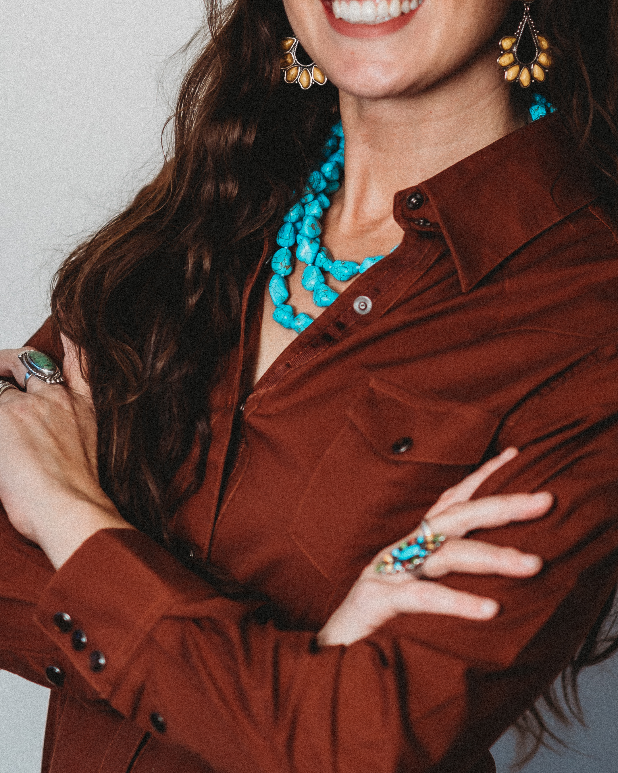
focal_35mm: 178
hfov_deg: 8.7
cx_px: 343
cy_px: 200
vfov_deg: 10.8
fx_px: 4070
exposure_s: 1/160
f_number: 1.4
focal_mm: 85
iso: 640
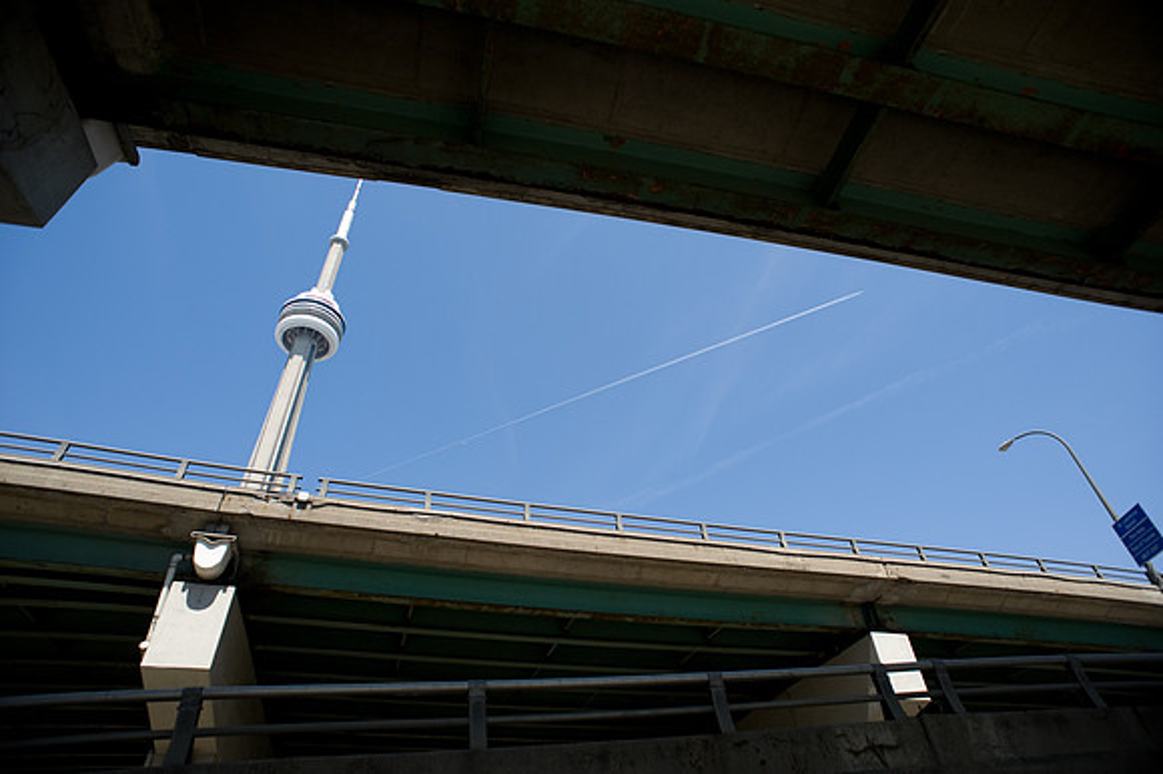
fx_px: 646
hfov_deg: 84.0
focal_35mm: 20
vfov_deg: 61.9
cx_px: 582
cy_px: 387
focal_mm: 20
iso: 200
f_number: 5.6
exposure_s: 1/1000
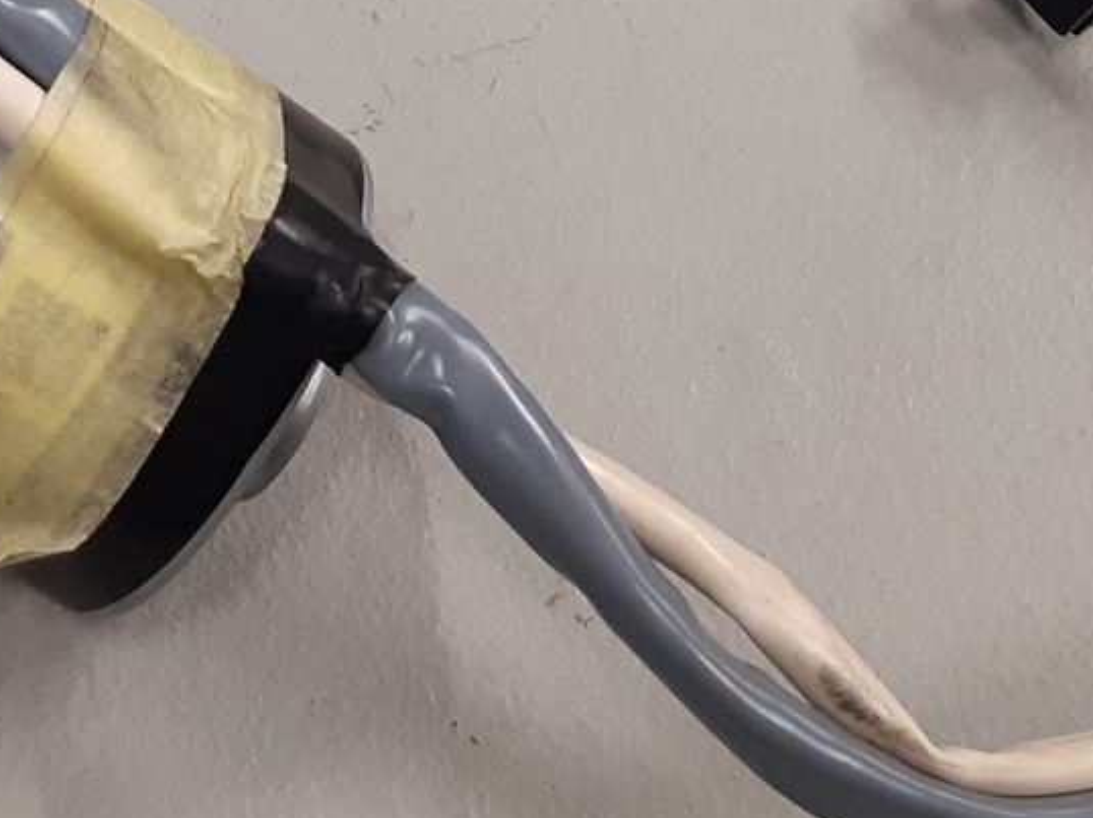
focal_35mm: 99
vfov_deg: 13.9
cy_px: -469
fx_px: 3125
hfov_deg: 19.3
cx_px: 35
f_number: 1.7
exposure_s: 1/50
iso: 125
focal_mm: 3.93
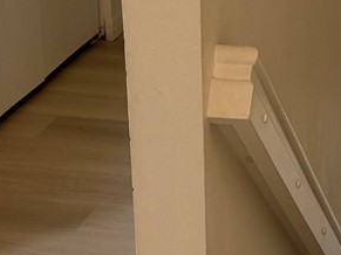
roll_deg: -0.3
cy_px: 186
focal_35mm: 132
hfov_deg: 14.9
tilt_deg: -23.9
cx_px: 273
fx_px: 1300
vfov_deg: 11.2
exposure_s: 1/60
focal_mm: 6.76
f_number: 1.78
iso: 100
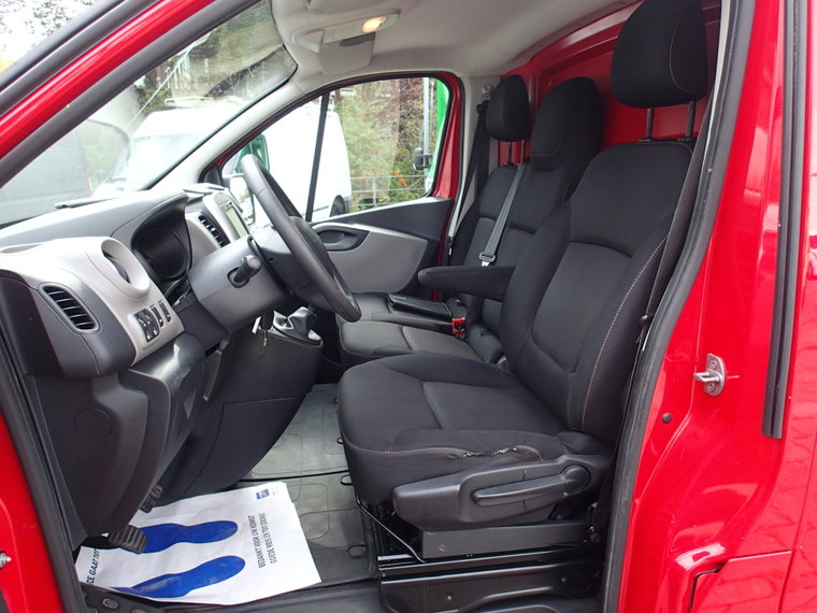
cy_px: 306
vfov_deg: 54.9
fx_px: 590
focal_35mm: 25
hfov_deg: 69.4
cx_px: 408
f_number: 2.8
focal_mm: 4.5
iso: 100
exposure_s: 1/125
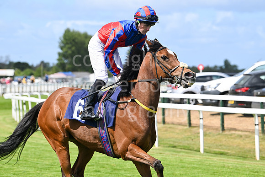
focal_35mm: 160
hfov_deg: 12.8
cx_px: 132
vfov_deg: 8.6
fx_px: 1178
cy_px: 88
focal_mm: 160
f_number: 5.6
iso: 400
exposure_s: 1/1600
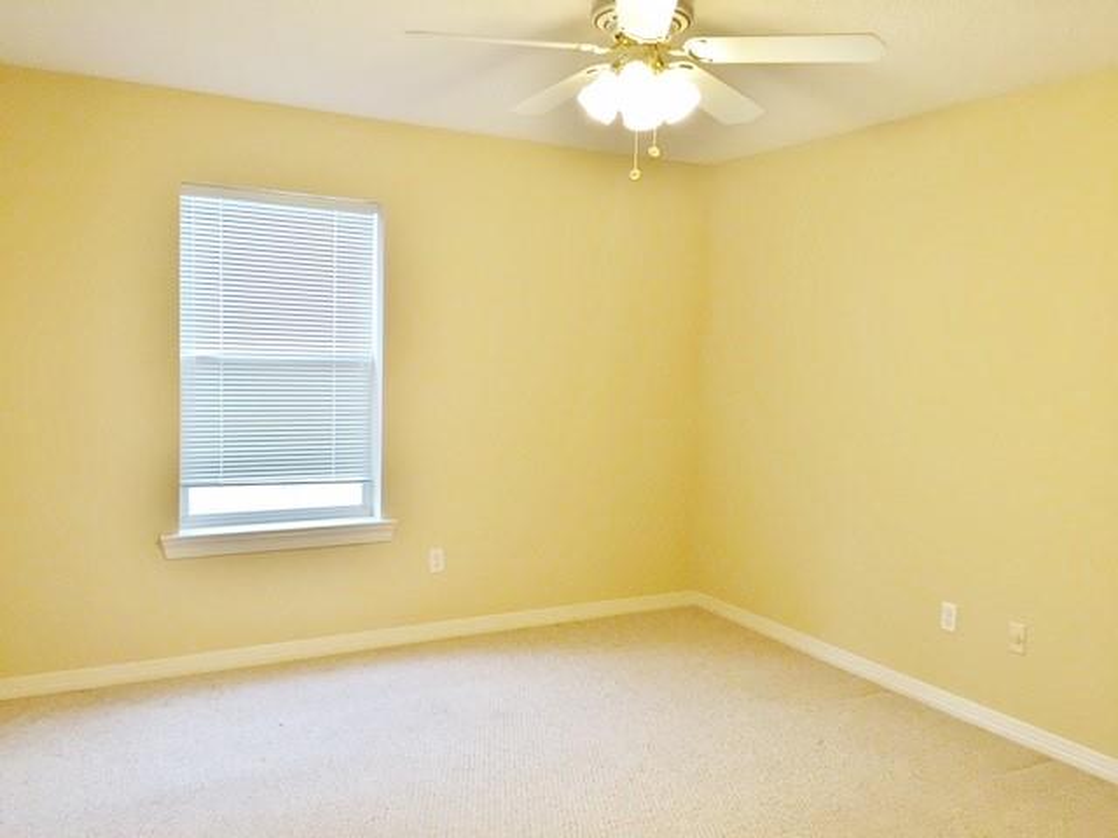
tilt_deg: -5.1
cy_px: 419
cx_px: 559
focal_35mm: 29
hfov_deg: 61.7
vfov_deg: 48.2
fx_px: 937
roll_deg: -2.4
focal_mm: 4.15
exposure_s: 1/30
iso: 32
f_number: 2.2
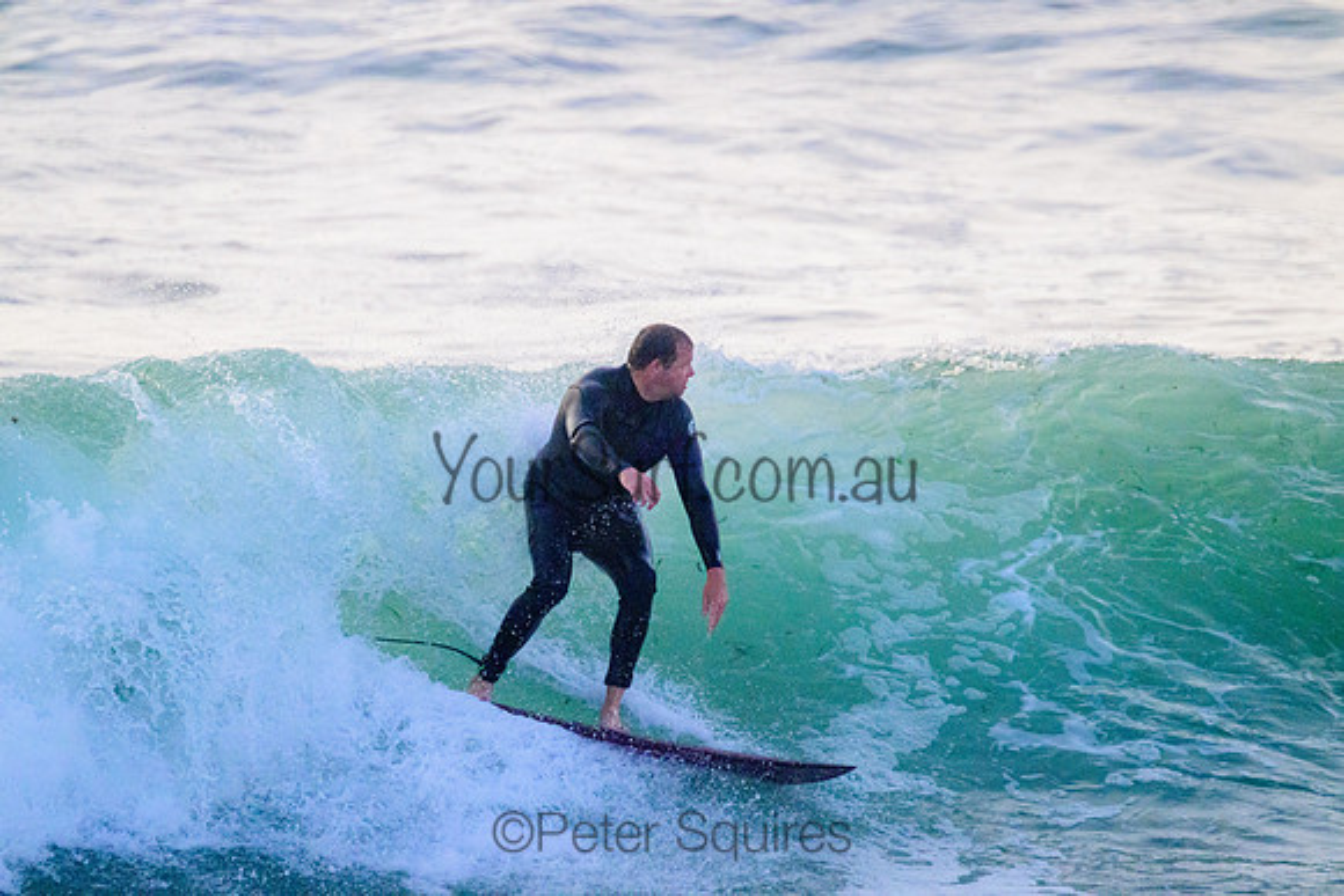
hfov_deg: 2.6
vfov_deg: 1.7
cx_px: 672
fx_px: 29872
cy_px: 448
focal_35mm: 800
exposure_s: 1/2000
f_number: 11
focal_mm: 800
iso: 4000
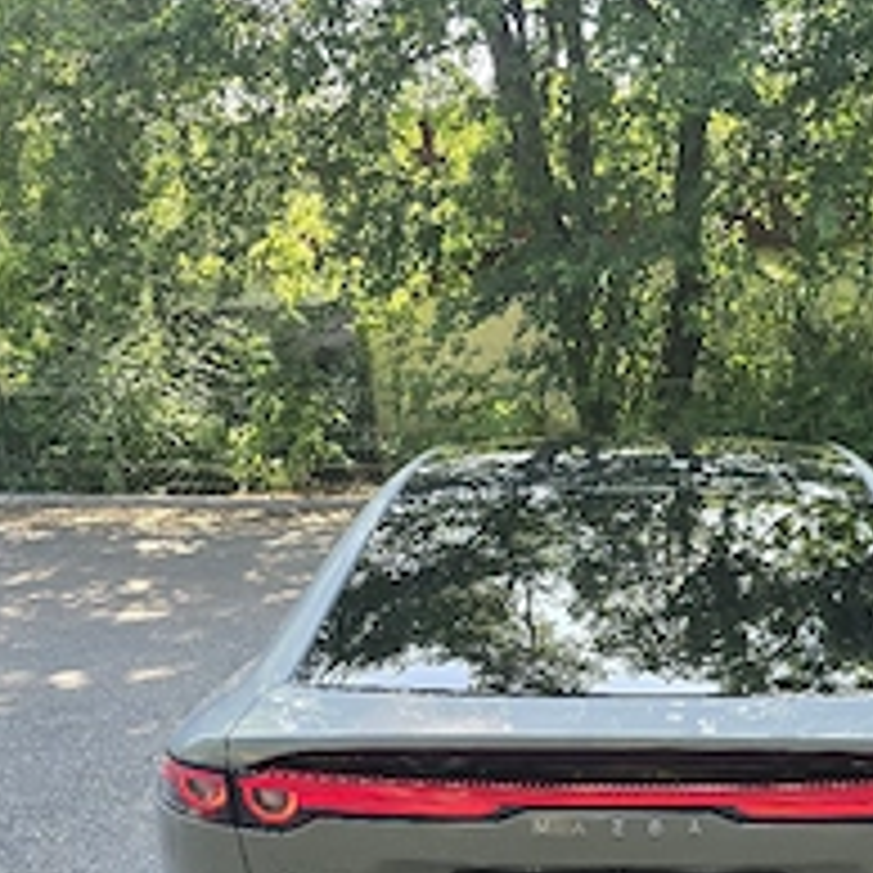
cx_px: 639
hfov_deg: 39.1
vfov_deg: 38.5
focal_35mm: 42
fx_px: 1198
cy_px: 698
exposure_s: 1/182
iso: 40
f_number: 1.7
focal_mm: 6.3
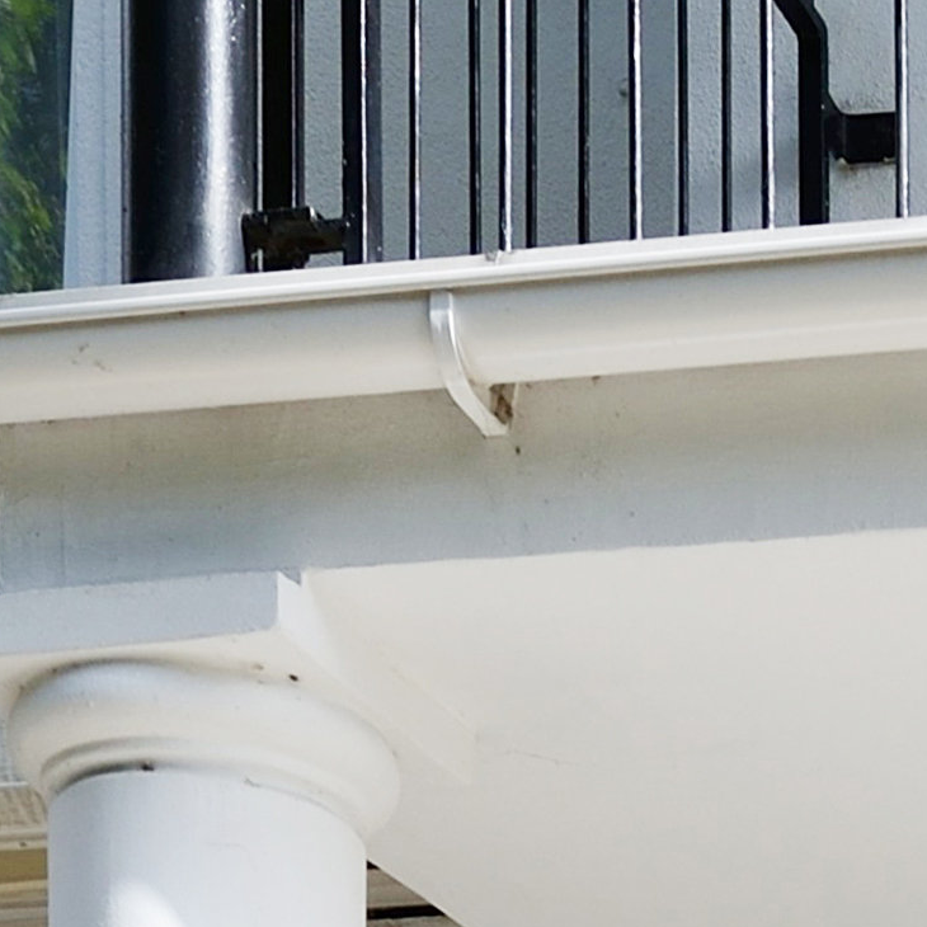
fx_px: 3636
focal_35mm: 120
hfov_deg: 14.4
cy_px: 2203
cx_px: 799
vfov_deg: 11.9
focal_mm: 14
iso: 100
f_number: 7.1
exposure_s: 1/200
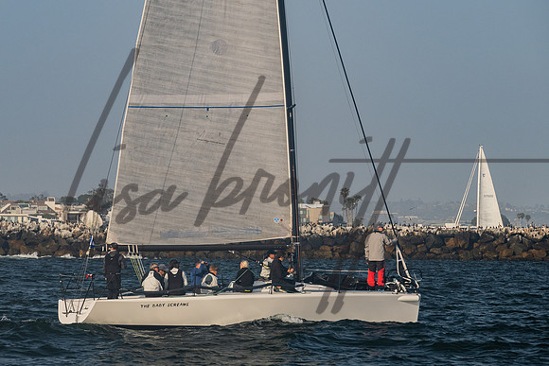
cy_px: 166
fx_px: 3435
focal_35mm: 225
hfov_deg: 9.1
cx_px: 248
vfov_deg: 6.1
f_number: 8
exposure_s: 1/1000
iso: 400
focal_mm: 170
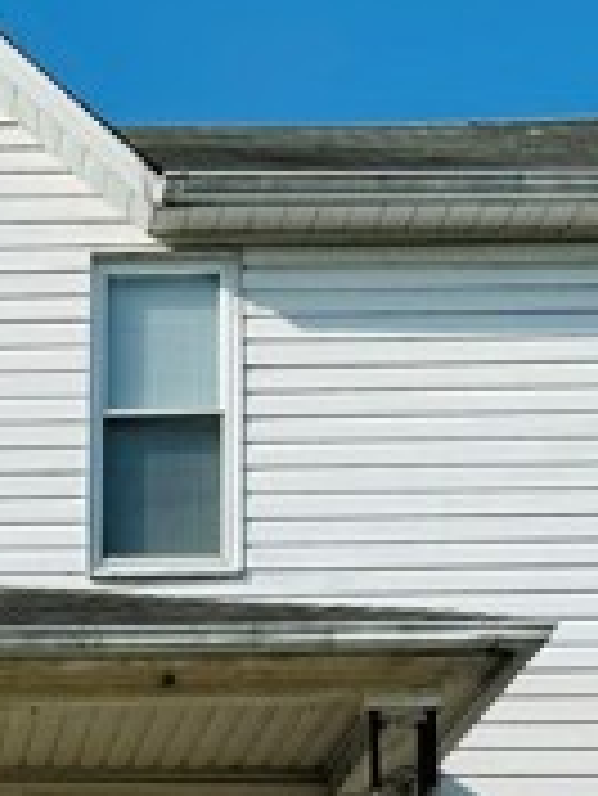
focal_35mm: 104
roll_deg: -1.6
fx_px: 2393
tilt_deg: +9.5
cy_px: 1052
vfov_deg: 17.6
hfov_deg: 13.4
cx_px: -292
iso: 80
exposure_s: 1/5814
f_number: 1.78
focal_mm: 6.76
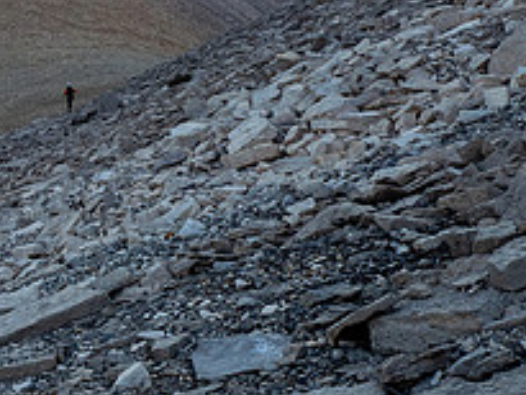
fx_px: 1034
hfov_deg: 24.4
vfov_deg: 21.3
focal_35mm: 68
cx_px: -182
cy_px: 65
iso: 200
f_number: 8
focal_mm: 12
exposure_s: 1/160
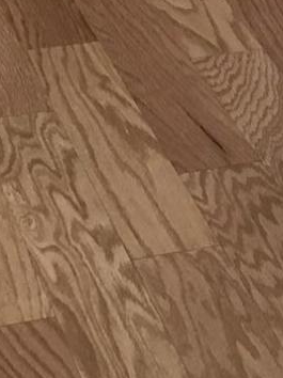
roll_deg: -0.3
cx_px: 129
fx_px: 1790
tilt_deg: -18.1
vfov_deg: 11.4
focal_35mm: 164
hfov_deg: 9.0
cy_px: -259
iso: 40
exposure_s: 1/30
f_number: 2.2
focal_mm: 4.15
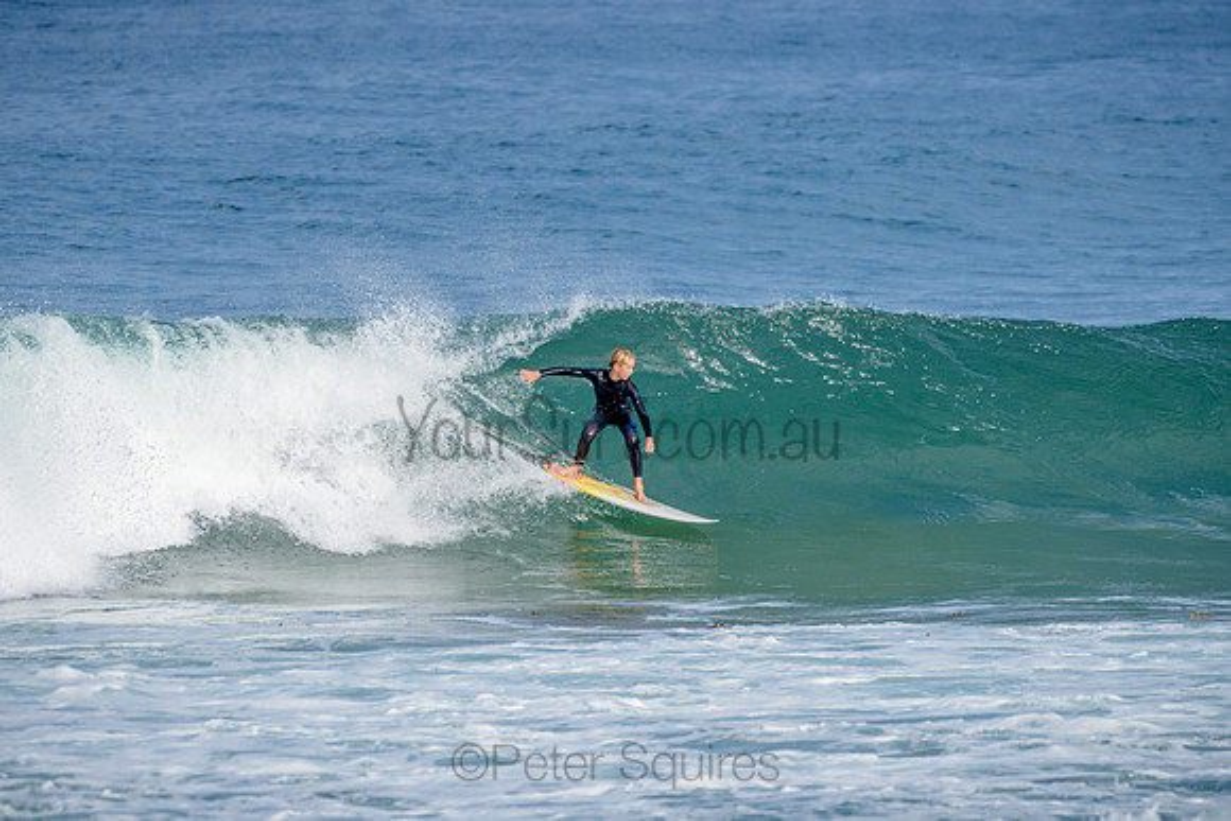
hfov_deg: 3.4
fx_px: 20933
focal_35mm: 612
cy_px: 410
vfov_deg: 2.2
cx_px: 616
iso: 125
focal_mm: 500
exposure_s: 1/1250
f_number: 5.6
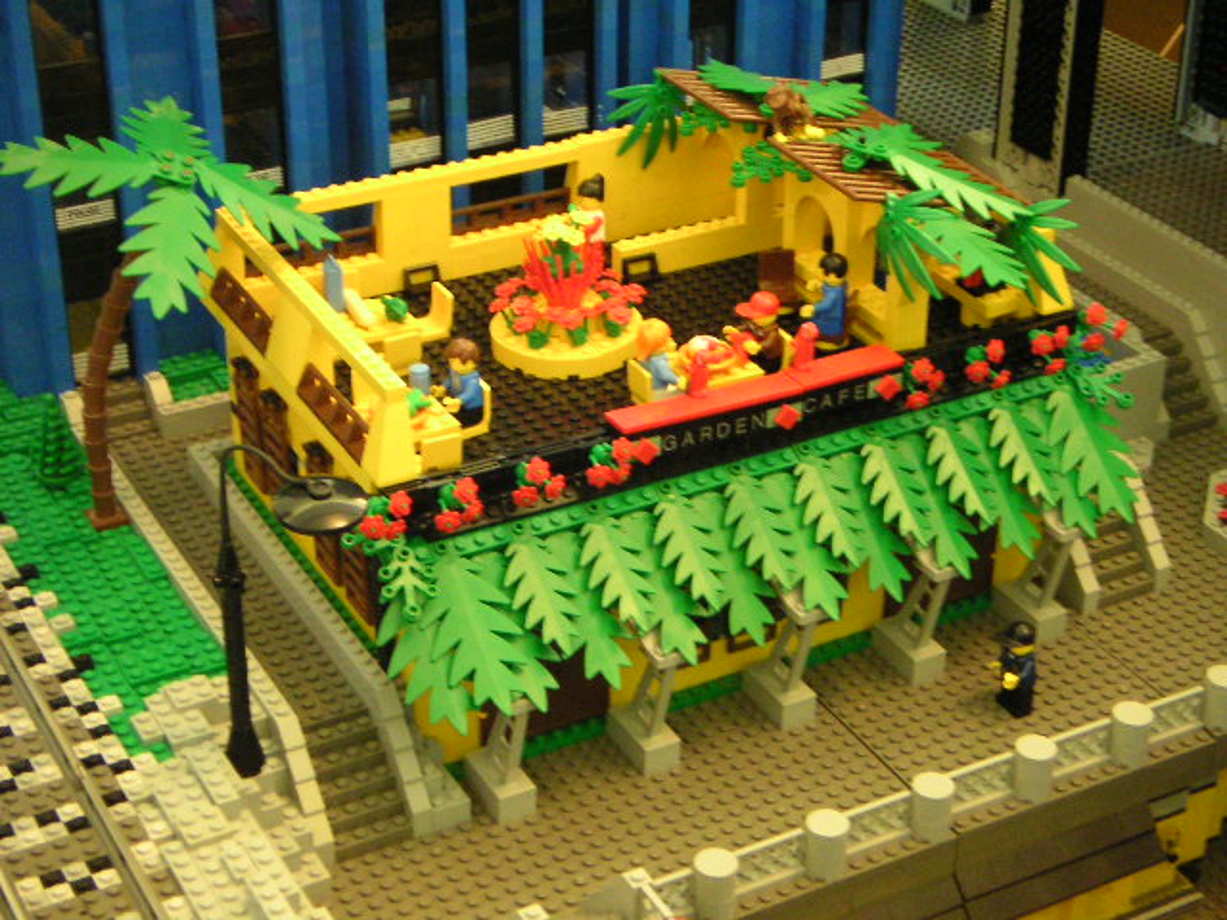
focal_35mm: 64
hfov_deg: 30.3
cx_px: 614
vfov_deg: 22.9
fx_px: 2269
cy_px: 460
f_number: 3.3
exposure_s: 1/10
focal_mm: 8.4
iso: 400
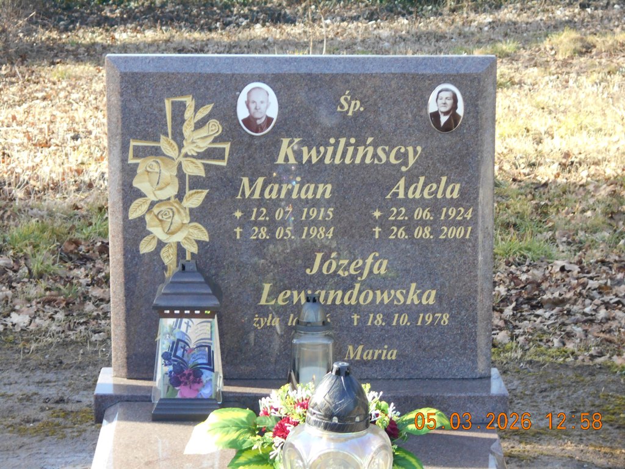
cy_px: 234
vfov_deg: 13.1
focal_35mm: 113
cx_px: 312
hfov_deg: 17.4
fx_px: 2040
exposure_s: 1/125
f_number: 6
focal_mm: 20.1
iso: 280
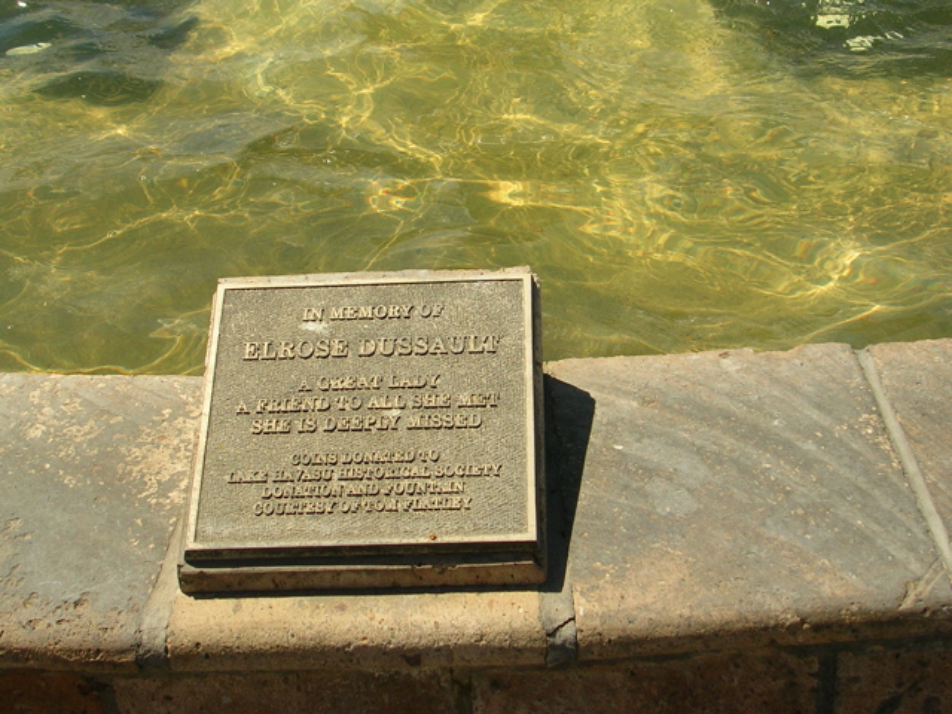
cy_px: 357
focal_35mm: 63
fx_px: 1733
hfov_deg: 30.7
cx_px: 476
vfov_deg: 23.3
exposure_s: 1/824
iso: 50
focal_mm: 9.6
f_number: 3.5
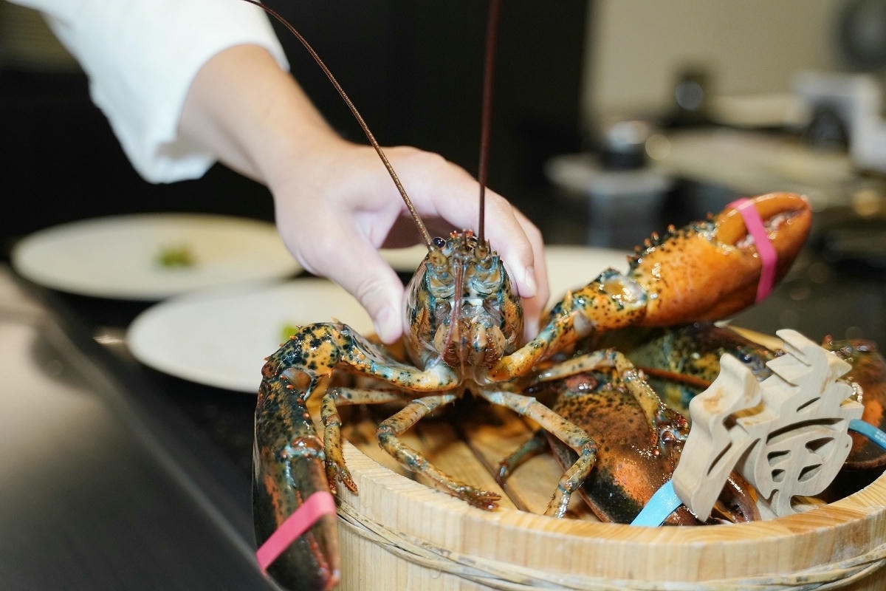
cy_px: 296
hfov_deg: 41.1
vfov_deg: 28.1
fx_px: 1181
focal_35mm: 48
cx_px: 443
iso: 2500
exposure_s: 1/160
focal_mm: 48
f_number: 2.8
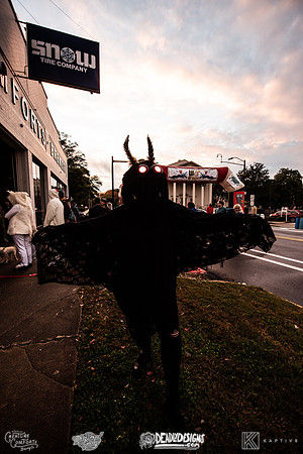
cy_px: 227
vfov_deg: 104.3
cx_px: 152
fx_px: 177
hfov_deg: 81.2
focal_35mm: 14
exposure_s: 1/320
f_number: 4.5
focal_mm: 14
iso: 500
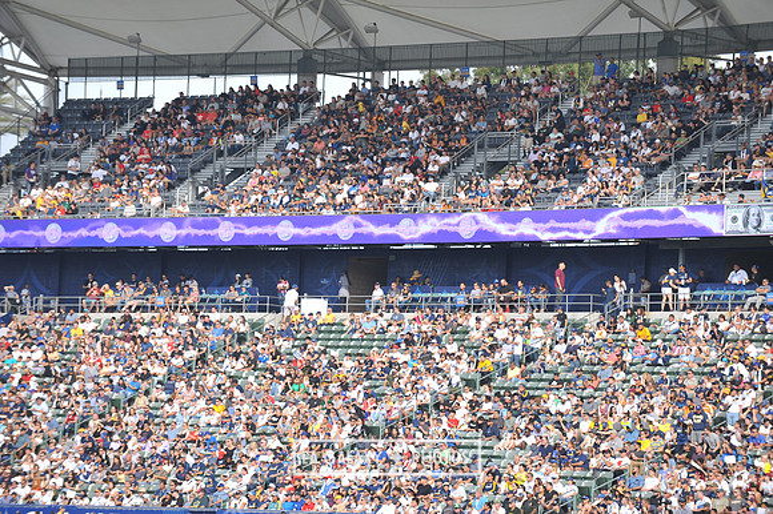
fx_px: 3755
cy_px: 257
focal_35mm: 175
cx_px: 386
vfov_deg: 7.8
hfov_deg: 11.8
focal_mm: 175
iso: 500
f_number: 5
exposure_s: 1/1250
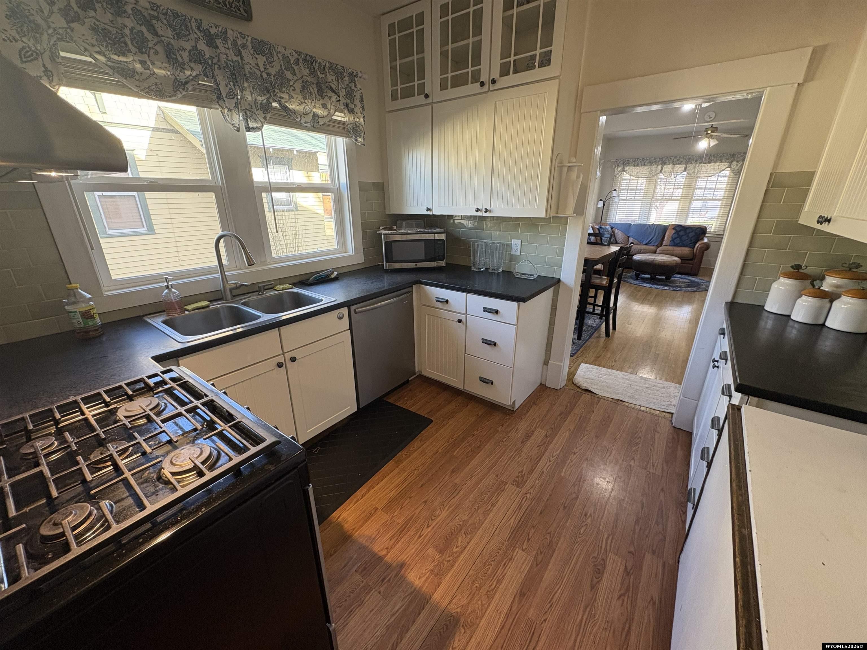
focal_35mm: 14
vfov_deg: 85.7
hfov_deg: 102.1
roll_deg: +0.4
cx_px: 434
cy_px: 325
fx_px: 351
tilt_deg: -20.2
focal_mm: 2.22
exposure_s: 1/60
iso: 200
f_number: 2.2
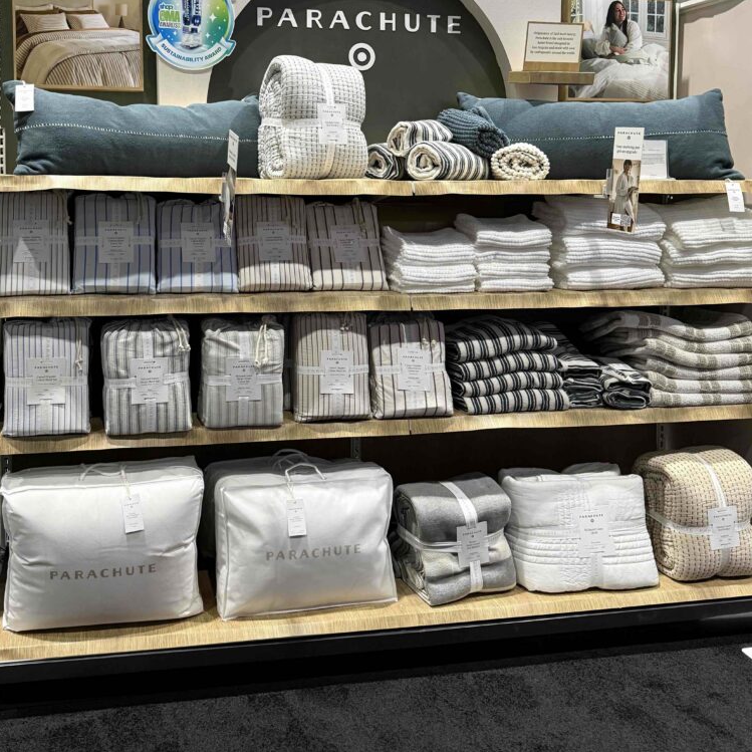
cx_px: 367
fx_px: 713
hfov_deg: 55.6
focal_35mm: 29
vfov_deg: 54.8
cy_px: 272
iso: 400
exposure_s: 1/60
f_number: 1.78
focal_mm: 6.76
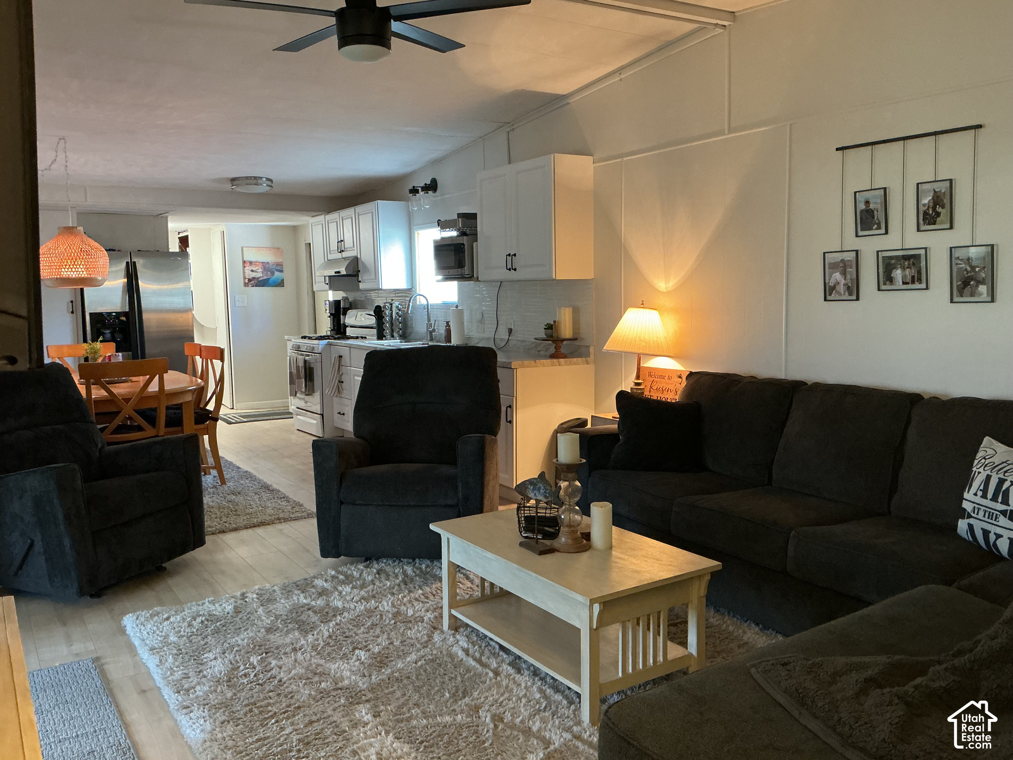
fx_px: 849
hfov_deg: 61.7
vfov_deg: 48.2
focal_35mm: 29
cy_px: 380
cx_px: 506
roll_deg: +0.8
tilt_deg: -6.1
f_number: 1.8
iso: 250
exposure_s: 1/40
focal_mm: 3
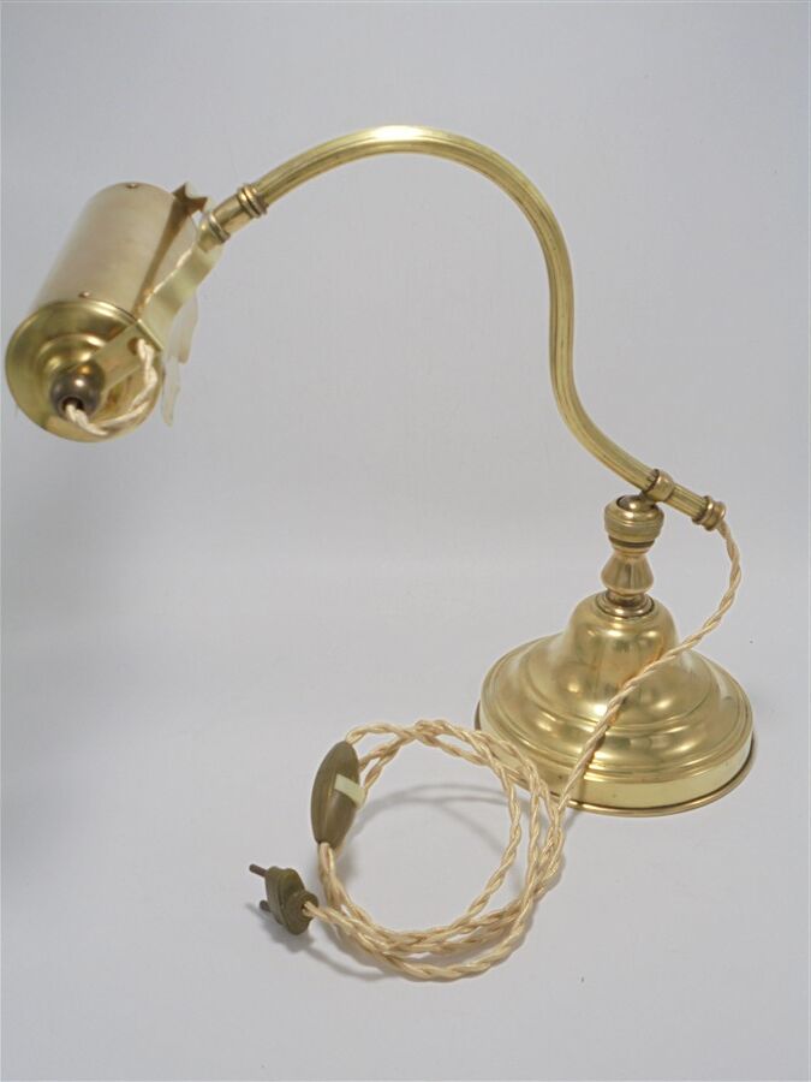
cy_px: 541
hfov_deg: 33.6
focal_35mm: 43
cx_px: 406
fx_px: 1343
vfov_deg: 43.9
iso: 100
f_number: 4.5
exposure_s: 1/60
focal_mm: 7.8
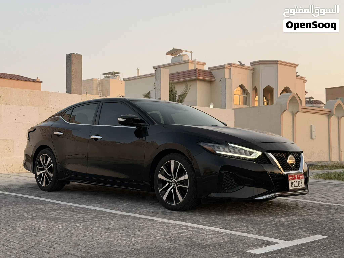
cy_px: 129
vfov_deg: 30.3
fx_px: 477
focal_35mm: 48
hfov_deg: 39.7
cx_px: 172
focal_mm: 6.76
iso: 64
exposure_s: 1/557
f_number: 1.78
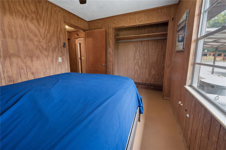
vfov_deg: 81.2
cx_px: 113
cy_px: 75
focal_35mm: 14
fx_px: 88
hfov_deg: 104.2
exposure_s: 1/15
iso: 400
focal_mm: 14
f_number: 8
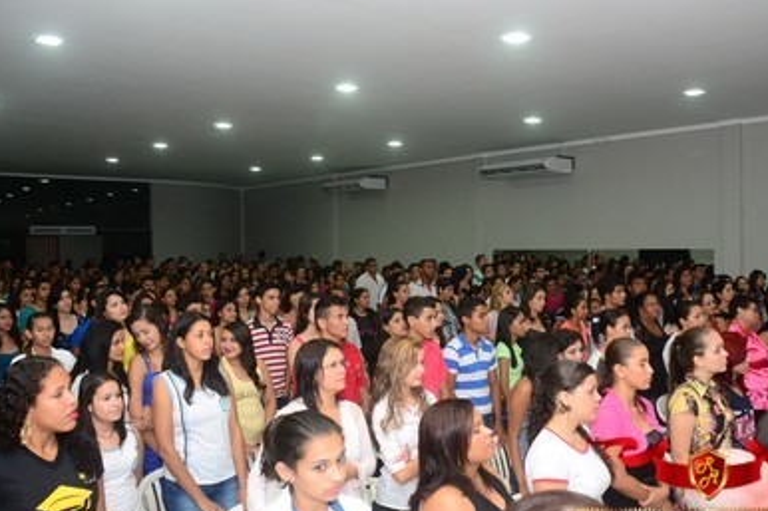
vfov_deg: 37.8
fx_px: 746
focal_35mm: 35
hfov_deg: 54.4
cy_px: 264
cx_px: 410
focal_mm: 20
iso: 1600
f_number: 5.6
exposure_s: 1/60
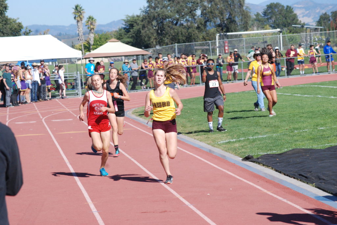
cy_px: 112
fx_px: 1546
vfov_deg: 8.3
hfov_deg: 12.4
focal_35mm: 165
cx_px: 168
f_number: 10
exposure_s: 1/1600
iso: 1000
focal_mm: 110
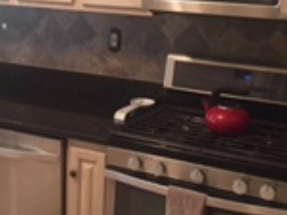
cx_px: 146
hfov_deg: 31.2
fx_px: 514
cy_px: 59
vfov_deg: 23.4
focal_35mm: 62
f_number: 2.2
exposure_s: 1/30
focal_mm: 4.15
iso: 100
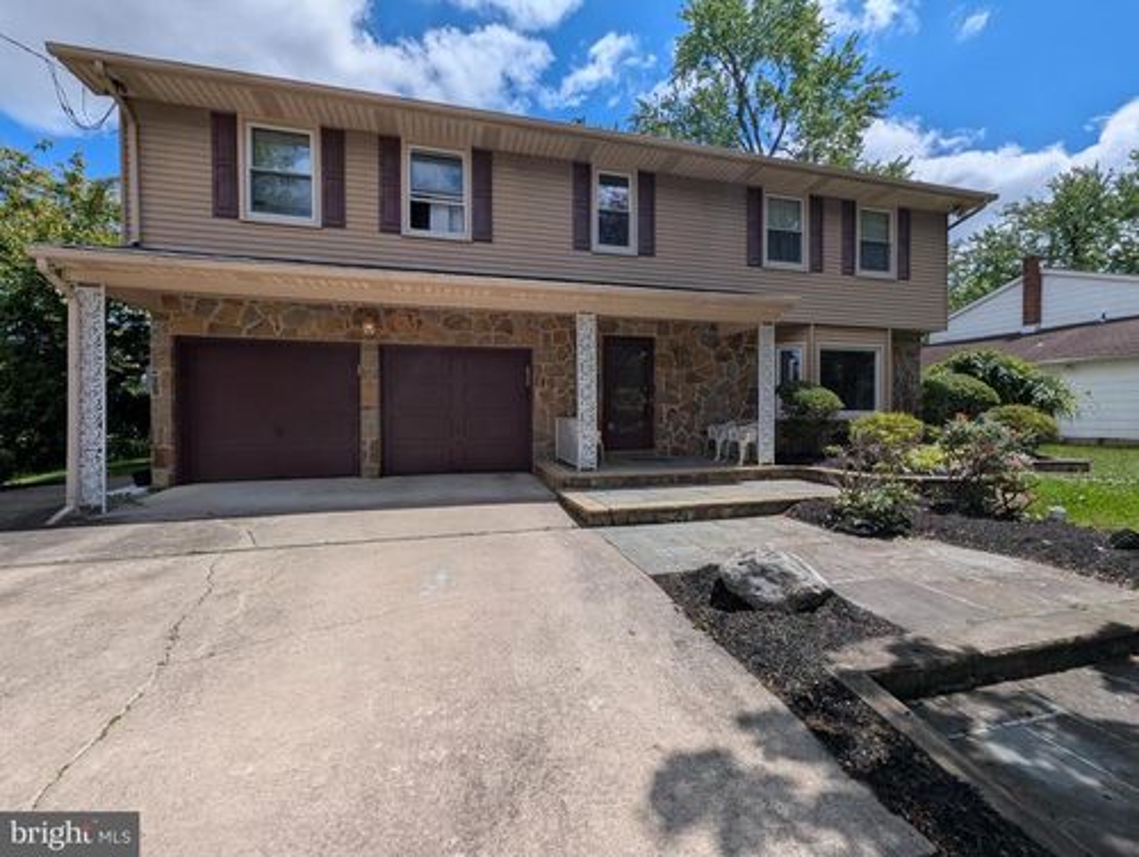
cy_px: 428
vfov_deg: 90.0
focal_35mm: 13
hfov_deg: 106.1
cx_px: 570
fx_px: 428
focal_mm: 1.95
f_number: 2.2
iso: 47
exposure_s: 1/2710
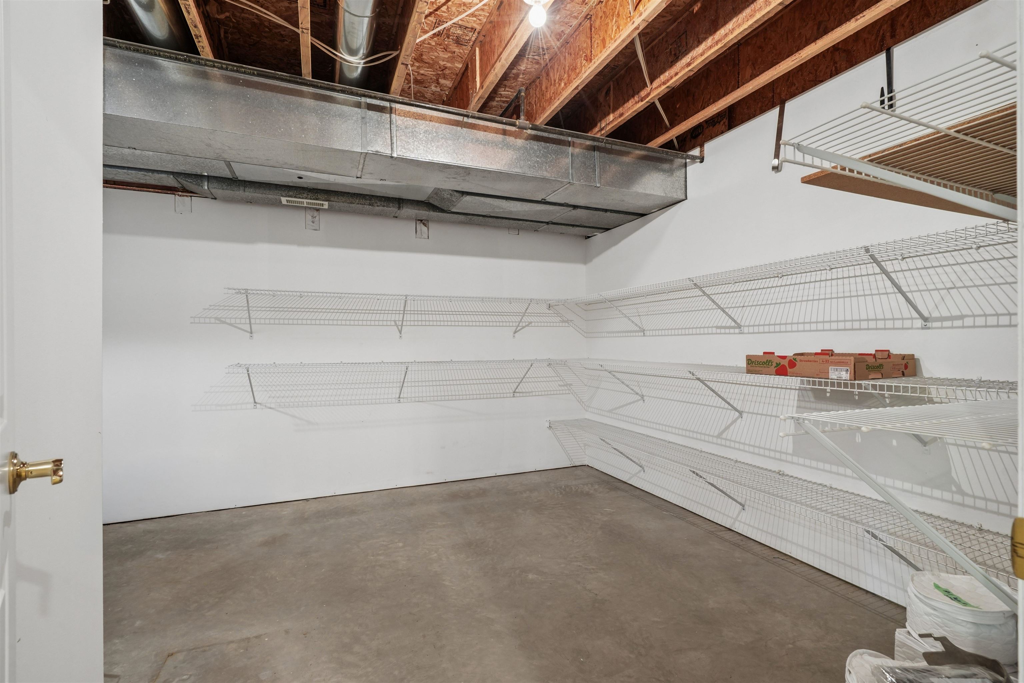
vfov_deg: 73.7
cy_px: 342
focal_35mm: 16
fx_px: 455
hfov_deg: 96.7
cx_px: 512
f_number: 10
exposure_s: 1/3.33
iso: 800
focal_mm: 16
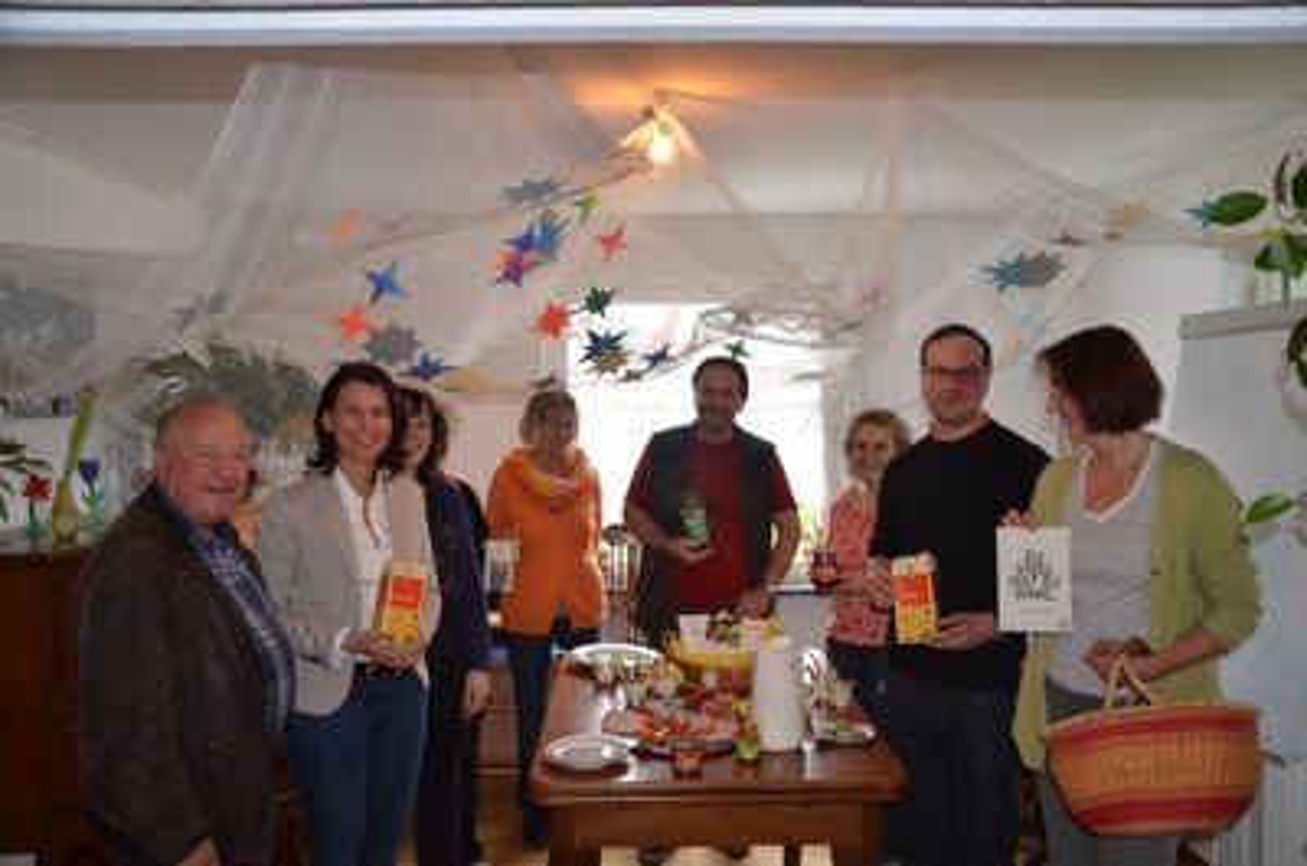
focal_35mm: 32
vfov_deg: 41.5
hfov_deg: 59.6
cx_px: 654
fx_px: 1141
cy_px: 433
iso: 450
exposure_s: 1/60
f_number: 3.8
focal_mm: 21
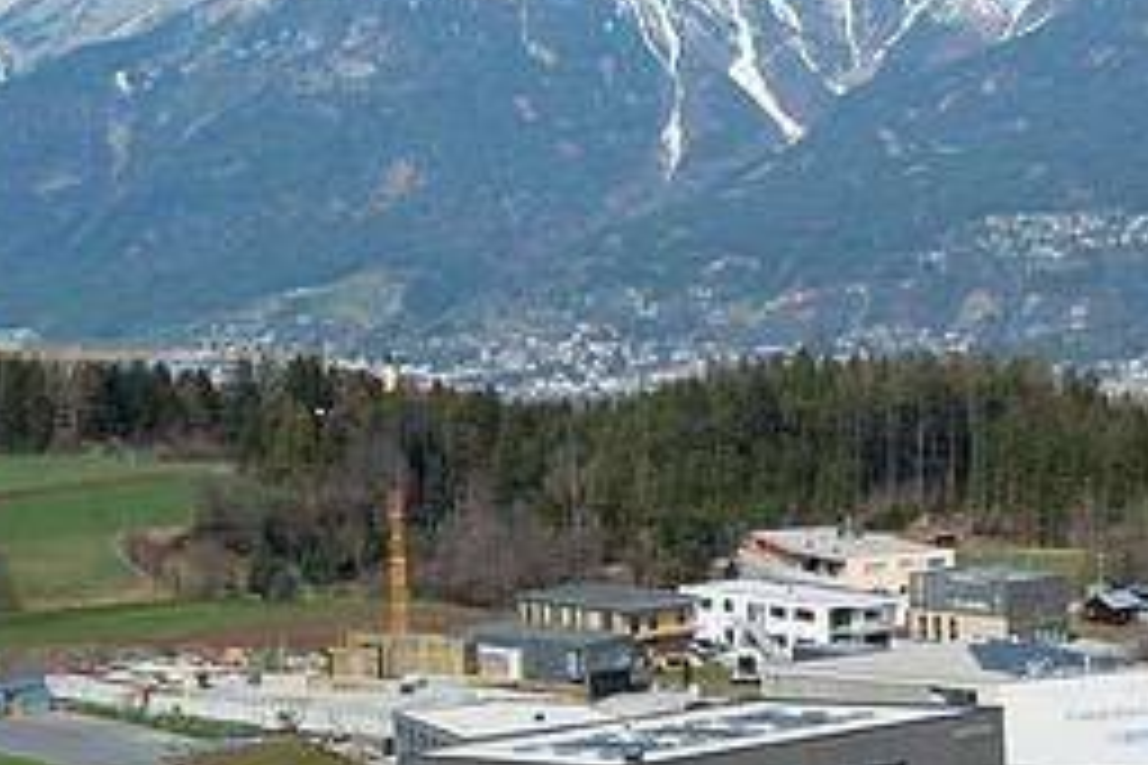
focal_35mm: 100
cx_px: 954
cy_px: 220
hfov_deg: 20.1
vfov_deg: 13.7
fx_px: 3189
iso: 200
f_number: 11
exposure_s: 1/500
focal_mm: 44
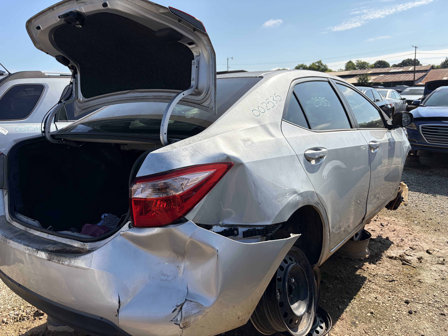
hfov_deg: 67.3
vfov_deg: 53.1
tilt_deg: -10.2
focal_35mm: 26
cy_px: 168
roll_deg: +0.4
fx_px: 336
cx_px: 224
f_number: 1.6
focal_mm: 5.96
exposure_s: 1/3448
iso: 50
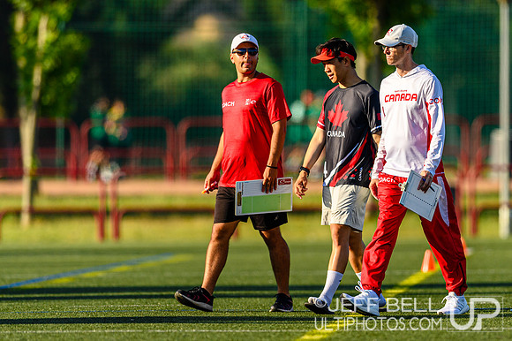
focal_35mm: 627
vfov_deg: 2.2
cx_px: 334
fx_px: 8913
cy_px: 170
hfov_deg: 3.3
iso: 100
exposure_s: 1/1600
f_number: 3.2
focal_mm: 400
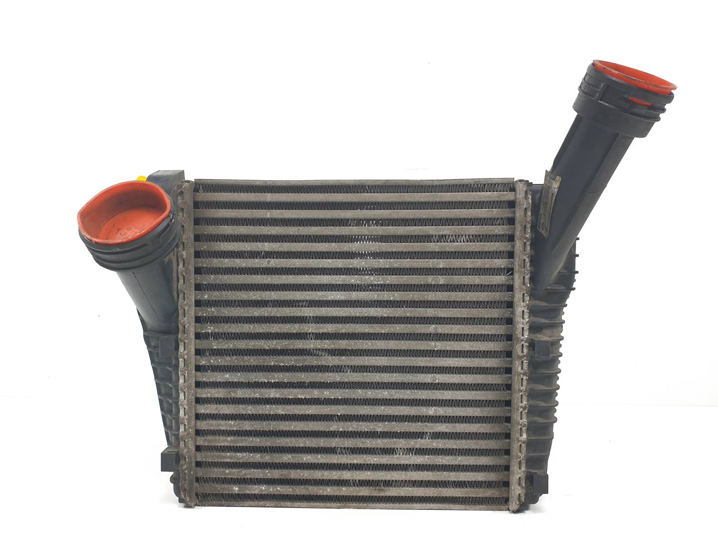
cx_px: 359
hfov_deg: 67.3
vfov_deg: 53.1
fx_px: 539
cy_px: 270
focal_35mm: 26
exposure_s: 1/147
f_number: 2.4
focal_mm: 4.3
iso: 50
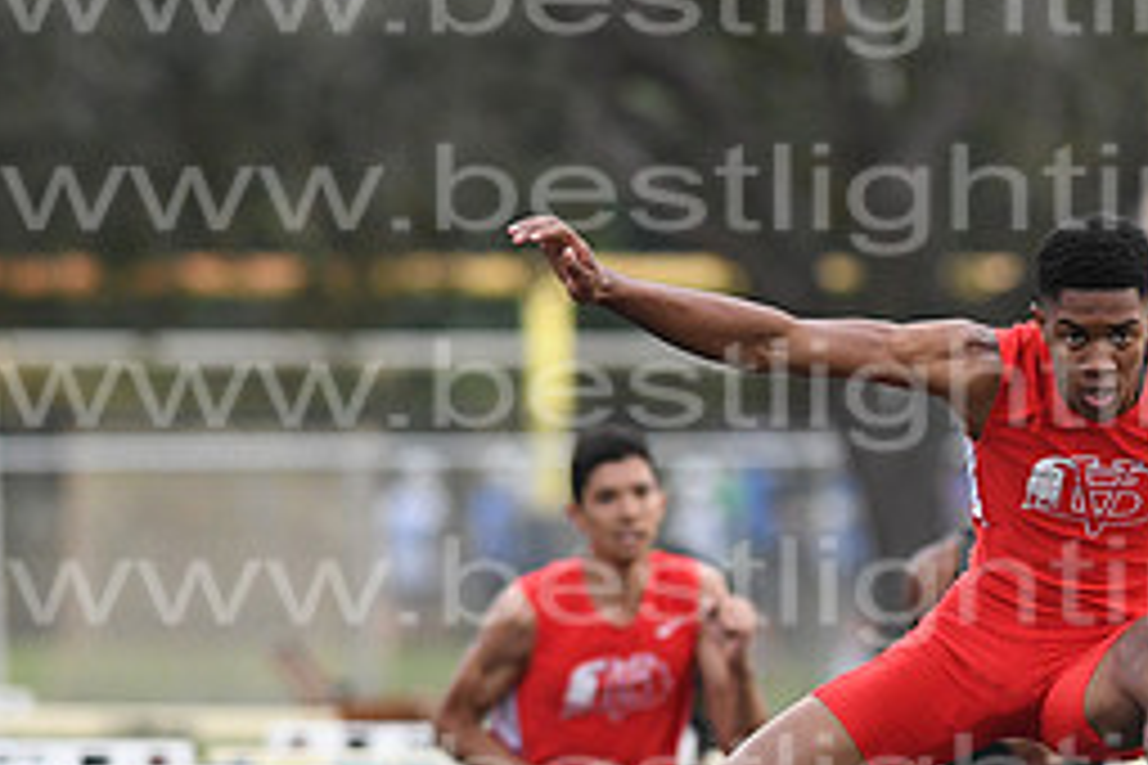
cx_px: 1035
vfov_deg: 1.3
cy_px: 691
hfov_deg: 2.0
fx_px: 32588
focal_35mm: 1022
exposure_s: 1/2000
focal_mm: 300
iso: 1600
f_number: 4
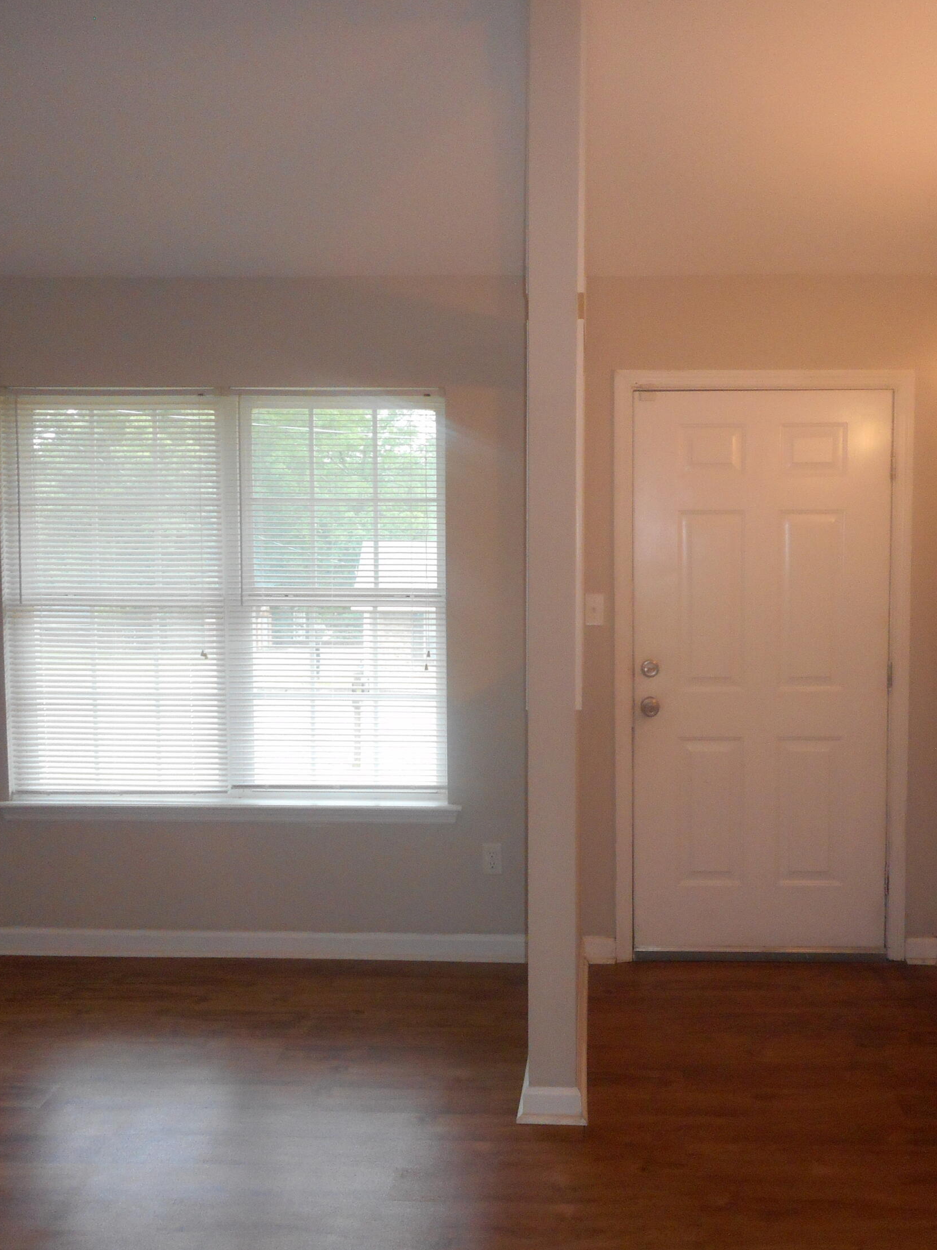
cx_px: 563
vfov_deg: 54.0
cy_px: 631
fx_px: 1227
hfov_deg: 41.6
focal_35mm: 34
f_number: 3.7
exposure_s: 1/25
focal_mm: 4.5
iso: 280
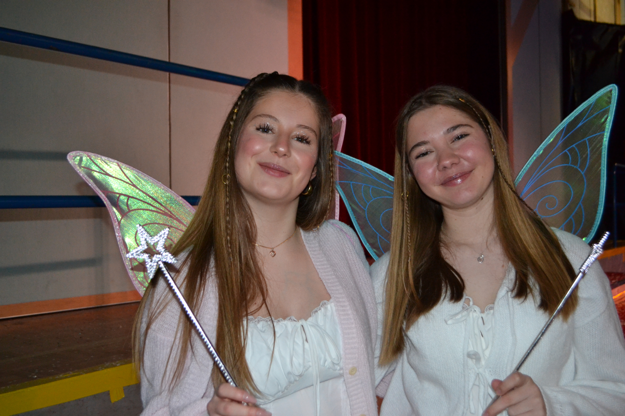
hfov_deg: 49.6
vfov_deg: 34.2
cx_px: 312
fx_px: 677
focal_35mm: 39
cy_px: 208
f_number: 4.2
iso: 2000
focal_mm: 26
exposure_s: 1/60
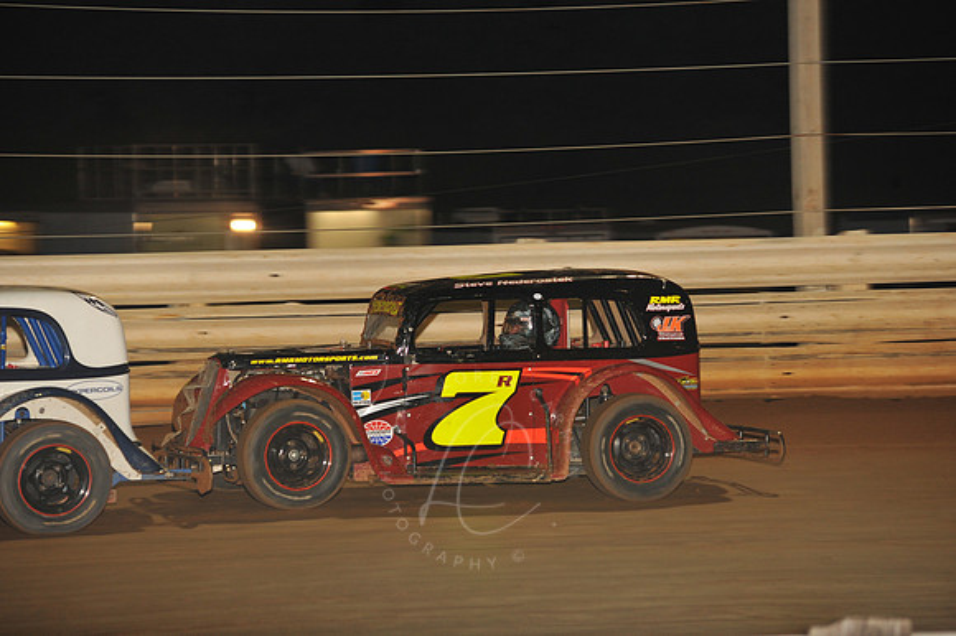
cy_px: 318
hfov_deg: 10.3
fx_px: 5308
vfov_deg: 6.9
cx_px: 478
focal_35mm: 200
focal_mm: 200
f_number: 6.3
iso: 1000
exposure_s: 1/320
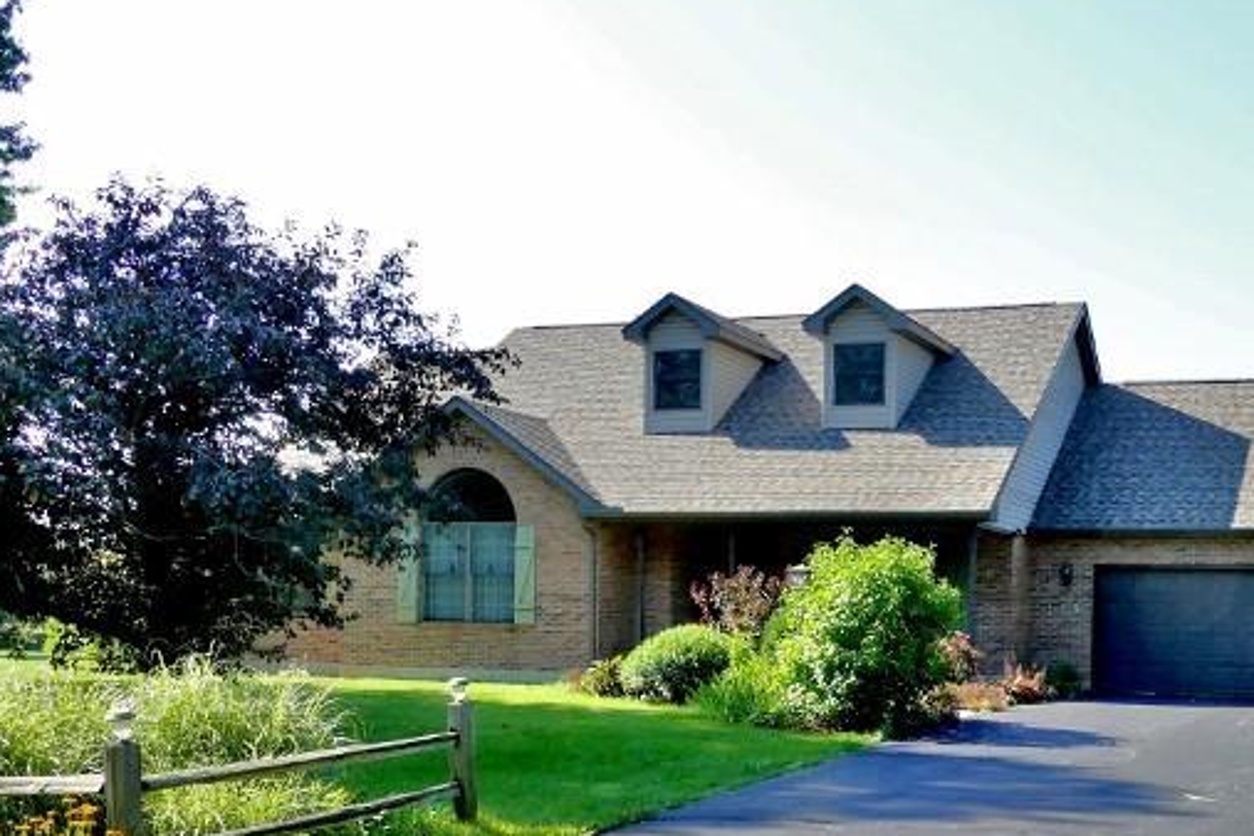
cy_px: 700
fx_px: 1602
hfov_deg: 41.8
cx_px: 904
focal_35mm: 46
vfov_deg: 28.5
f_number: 3.5
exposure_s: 1/1600
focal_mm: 9.12
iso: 400
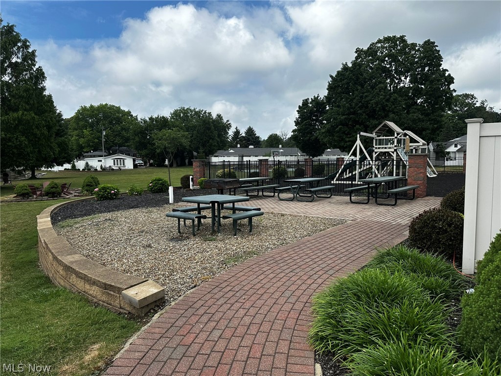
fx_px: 347
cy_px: 188
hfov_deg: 71.6
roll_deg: -0.5
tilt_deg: -7.8
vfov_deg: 56.8
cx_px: 250
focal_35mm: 24
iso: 80
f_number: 1.78
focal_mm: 6.86
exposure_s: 1/4184
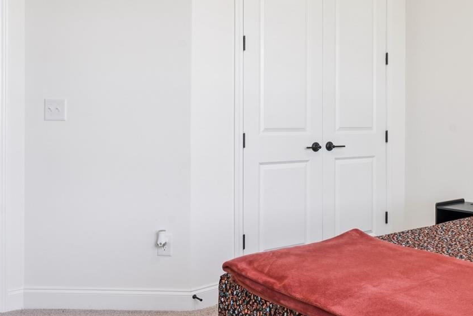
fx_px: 528
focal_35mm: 40
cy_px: 123
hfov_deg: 45.0
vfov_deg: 33.1
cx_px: 399
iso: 100
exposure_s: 1/1.67
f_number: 13
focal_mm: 16.5
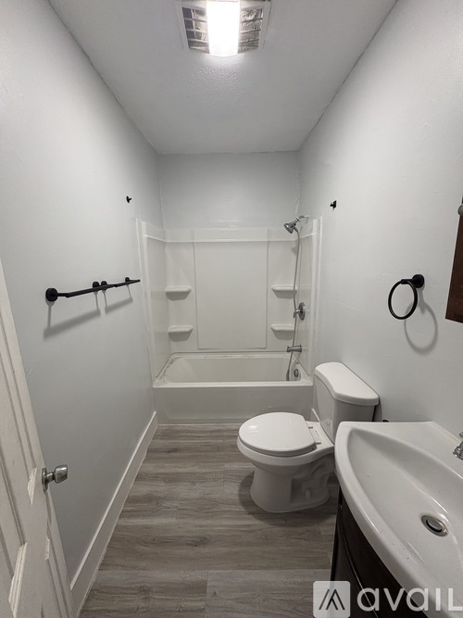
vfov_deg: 102.1
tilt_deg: -10.7
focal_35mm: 14
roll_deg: +1.6
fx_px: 250
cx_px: 232
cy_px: 309
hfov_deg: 85.7
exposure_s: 1/60
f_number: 2.2
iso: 200
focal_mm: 2.22
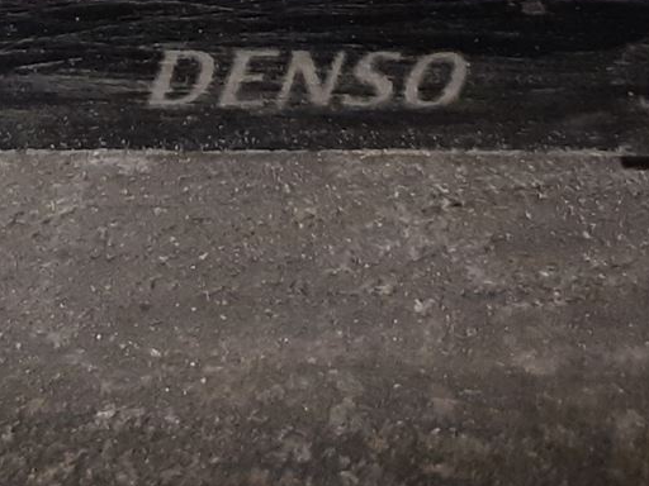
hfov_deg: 18.8
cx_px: 221
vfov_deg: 13.5
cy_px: -200
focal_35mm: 104
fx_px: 1950
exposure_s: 1/50
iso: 250
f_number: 1.7
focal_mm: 3.93
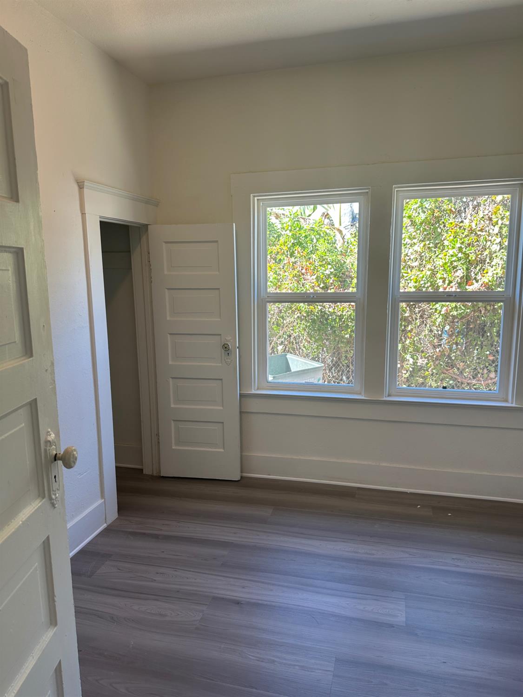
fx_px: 483
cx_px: 262
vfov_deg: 71.6
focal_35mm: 24
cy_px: 348
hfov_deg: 56.8
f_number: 1.78
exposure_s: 1/124
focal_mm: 6.86
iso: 80
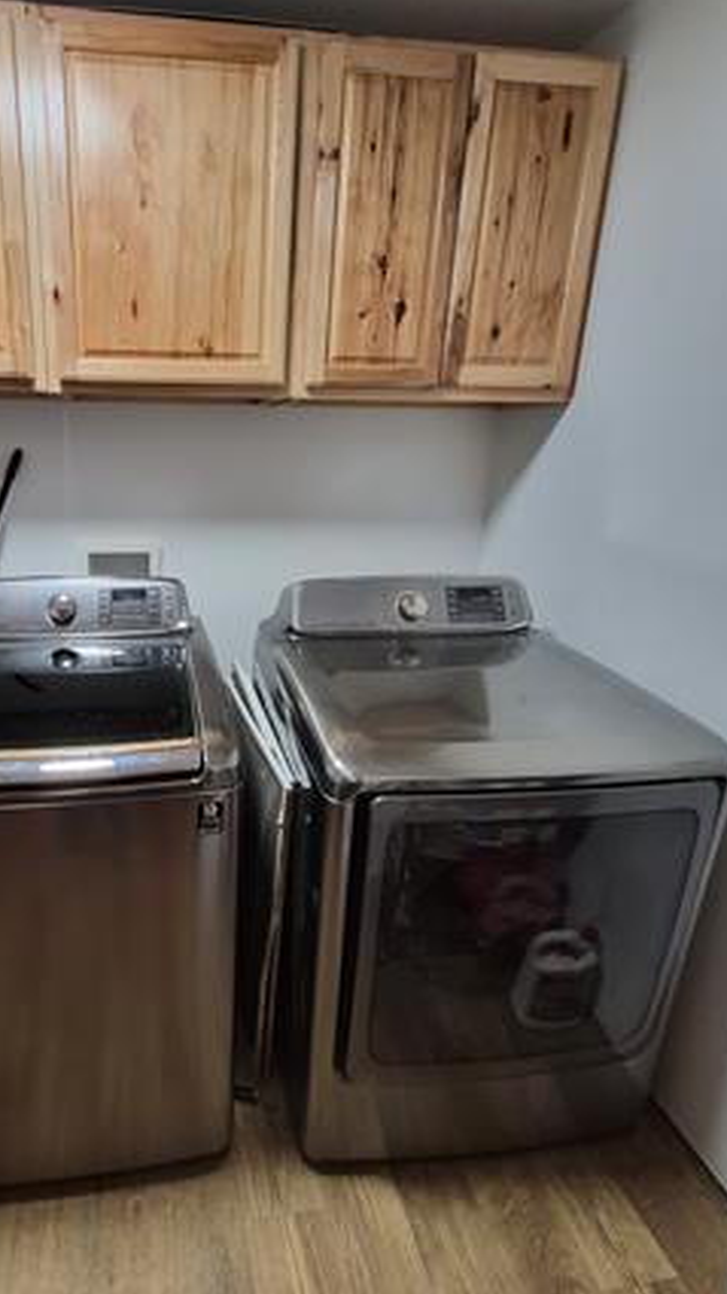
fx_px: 548
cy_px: 615
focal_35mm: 16
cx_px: 222
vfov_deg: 99.3
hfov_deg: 64.7
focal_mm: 1.74
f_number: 2.2
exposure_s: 1/60
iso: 320
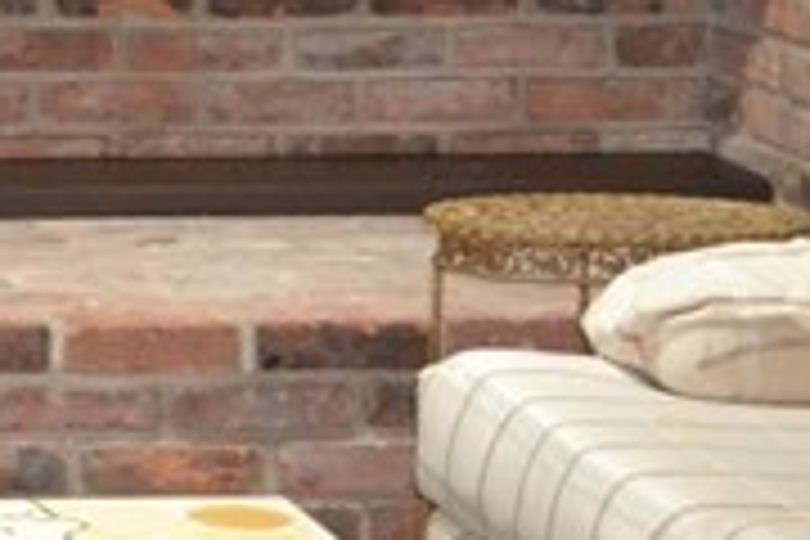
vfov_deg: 6.8
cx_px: -842
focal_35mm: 199
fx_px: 4477
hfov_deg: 9.6
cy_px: -360
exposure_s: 1/60
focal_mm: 22
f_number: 4
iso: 2000
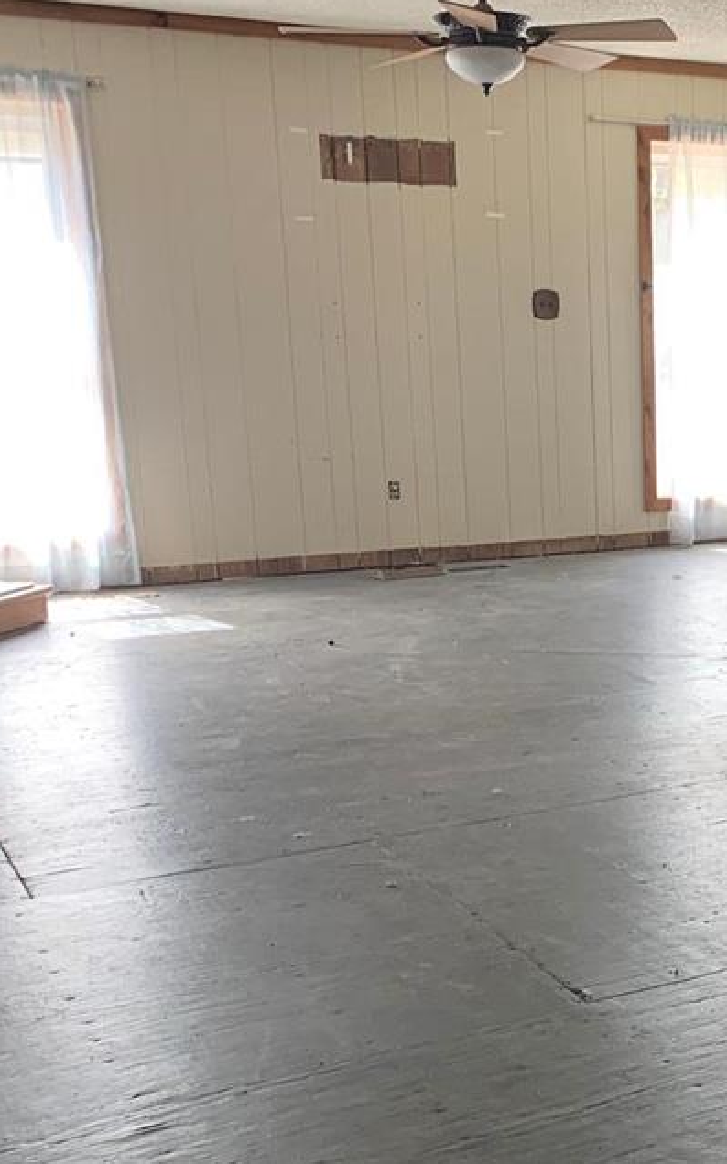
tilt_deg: -15.0
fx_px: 1650
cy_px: 727
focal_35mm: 52
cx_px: 808
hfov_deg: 23.3
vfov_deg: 38.6
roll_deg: -0.4
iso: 100
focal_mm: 4.25
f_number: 1.8
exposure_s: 1/60
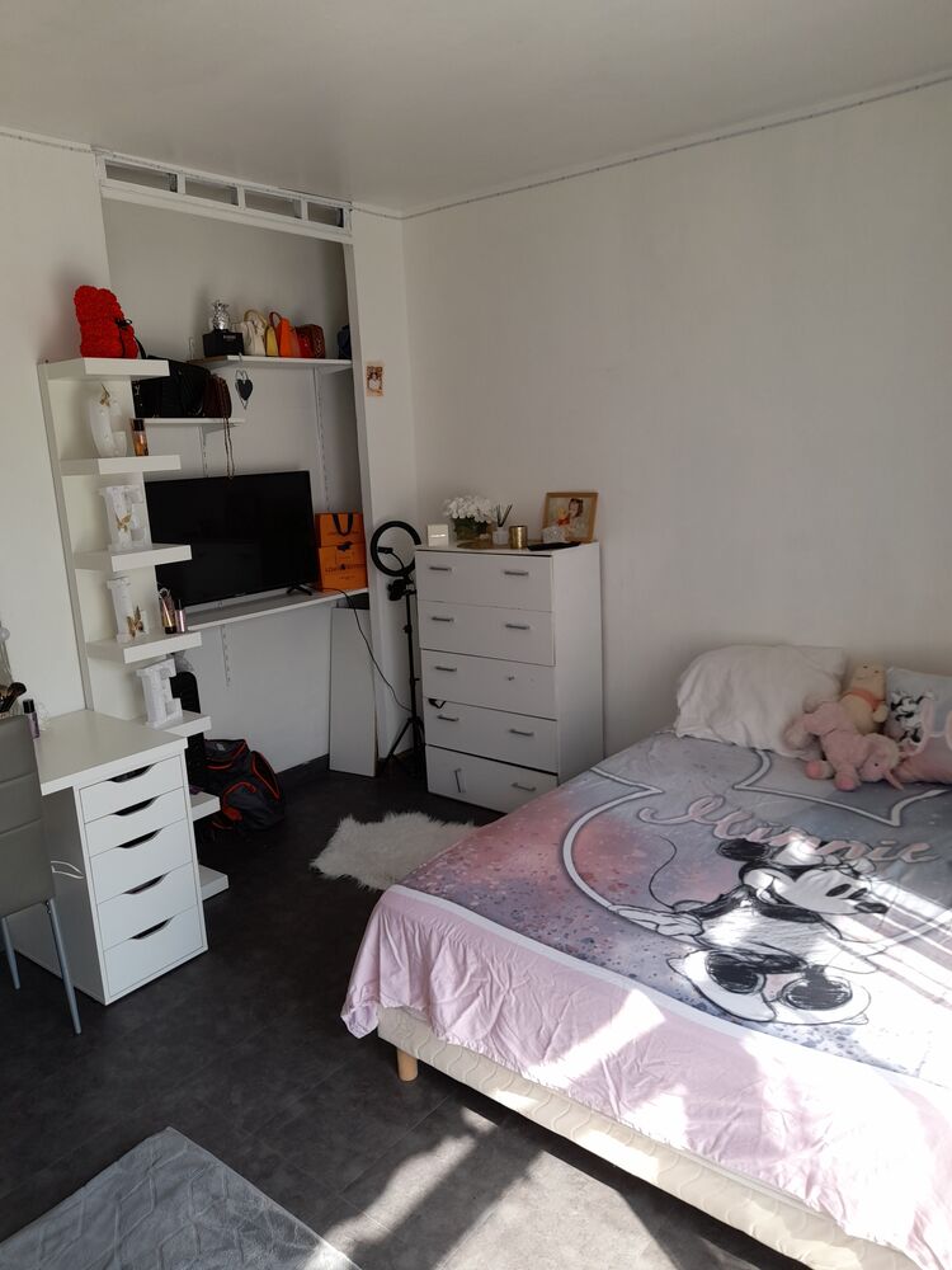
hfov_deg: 54.9
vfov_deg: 69.4
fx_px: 917
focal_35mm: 25
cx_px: 476
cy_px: 635
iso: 32
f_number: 2
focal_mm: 4.6
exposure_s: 1/100
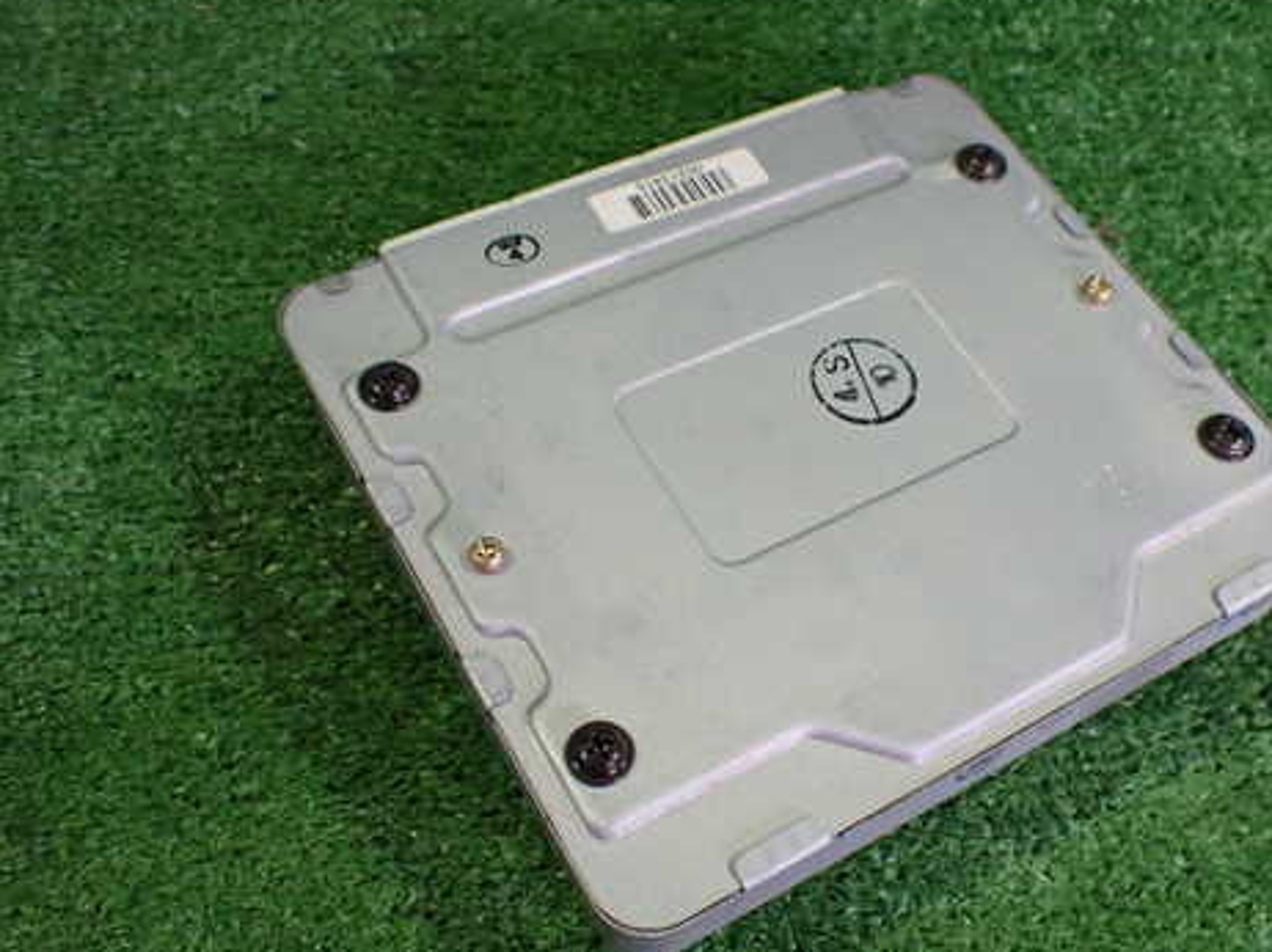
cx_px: 779
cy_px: 512
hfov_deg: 47.5
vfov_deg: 36.8
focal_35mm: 39
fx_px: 1432
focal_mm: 5.4
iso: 800
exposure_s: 1/80
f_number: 2.3
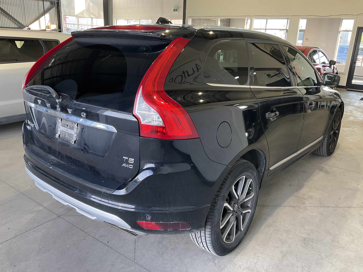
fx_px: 304
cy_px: 136
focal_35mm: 29
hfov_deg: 61.7
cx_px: 182
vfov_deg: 48.2
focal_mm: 3
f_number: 1.8
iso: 50
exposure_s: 1/60
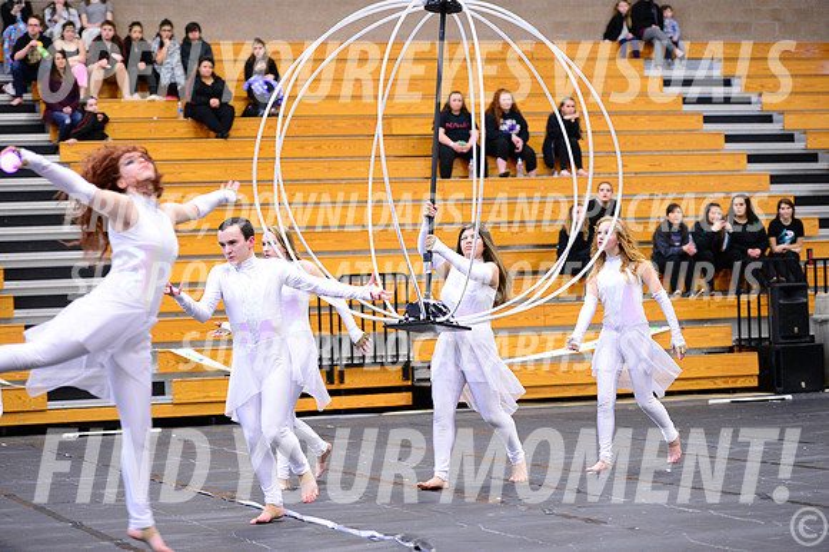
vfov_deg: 13.4
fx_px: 2347
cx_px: 414
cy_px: 276
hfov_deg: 20.0
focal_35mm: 102
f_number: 2.8
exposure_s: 1/250
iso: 6400
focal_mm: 102
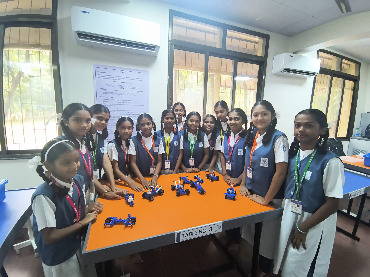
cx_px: 185
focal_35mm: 12
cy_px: 138
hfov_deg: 110.5
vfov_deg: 94.5
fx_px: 128
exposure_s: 1/33.3
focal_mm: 2.13
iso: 290
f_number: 2.2
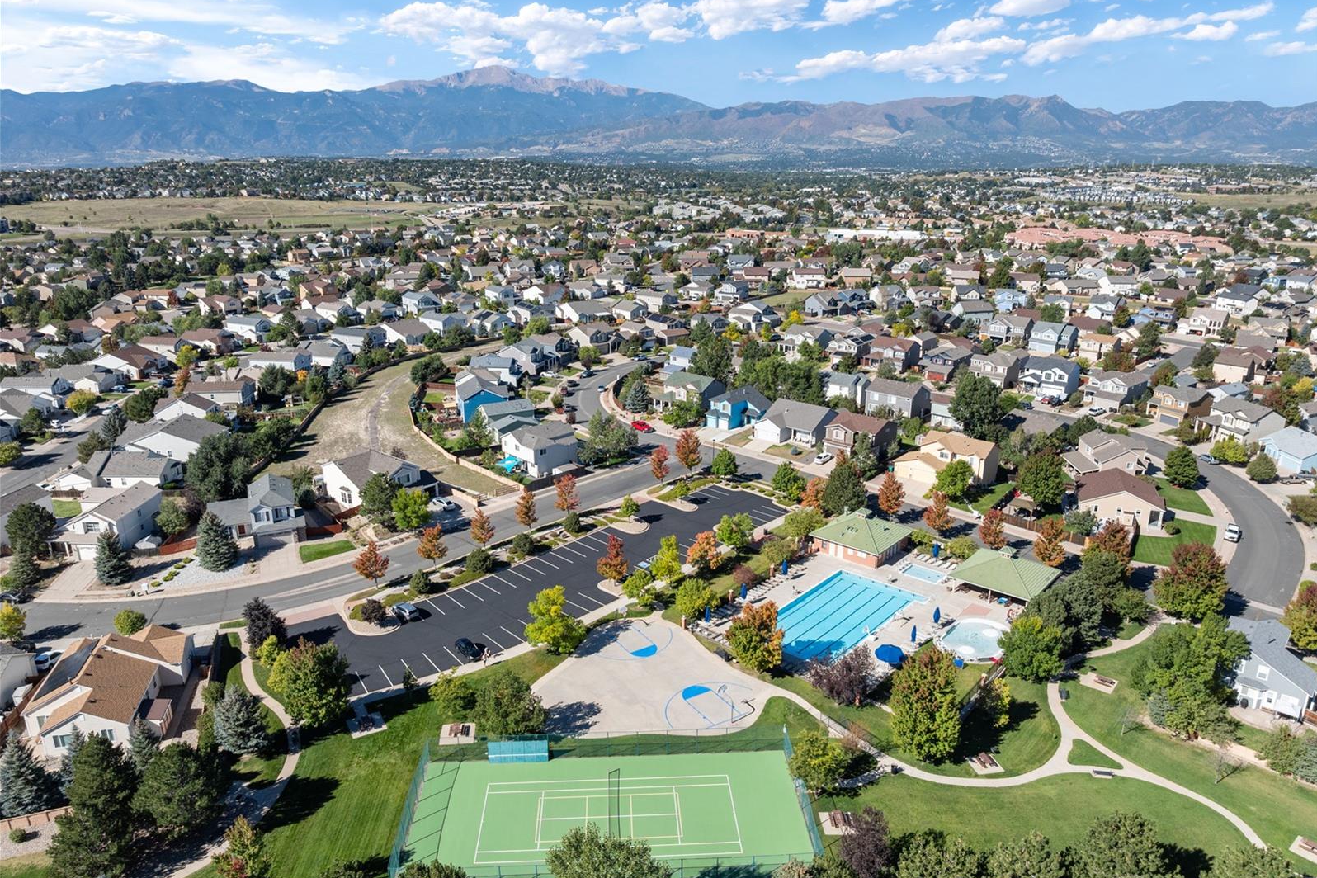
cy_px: 470
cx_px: 659
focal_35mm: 25
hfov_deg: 71.5
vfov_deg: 51.2
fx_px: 915
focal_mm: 12.29
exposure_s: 1/1600
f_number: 2.8
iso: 100
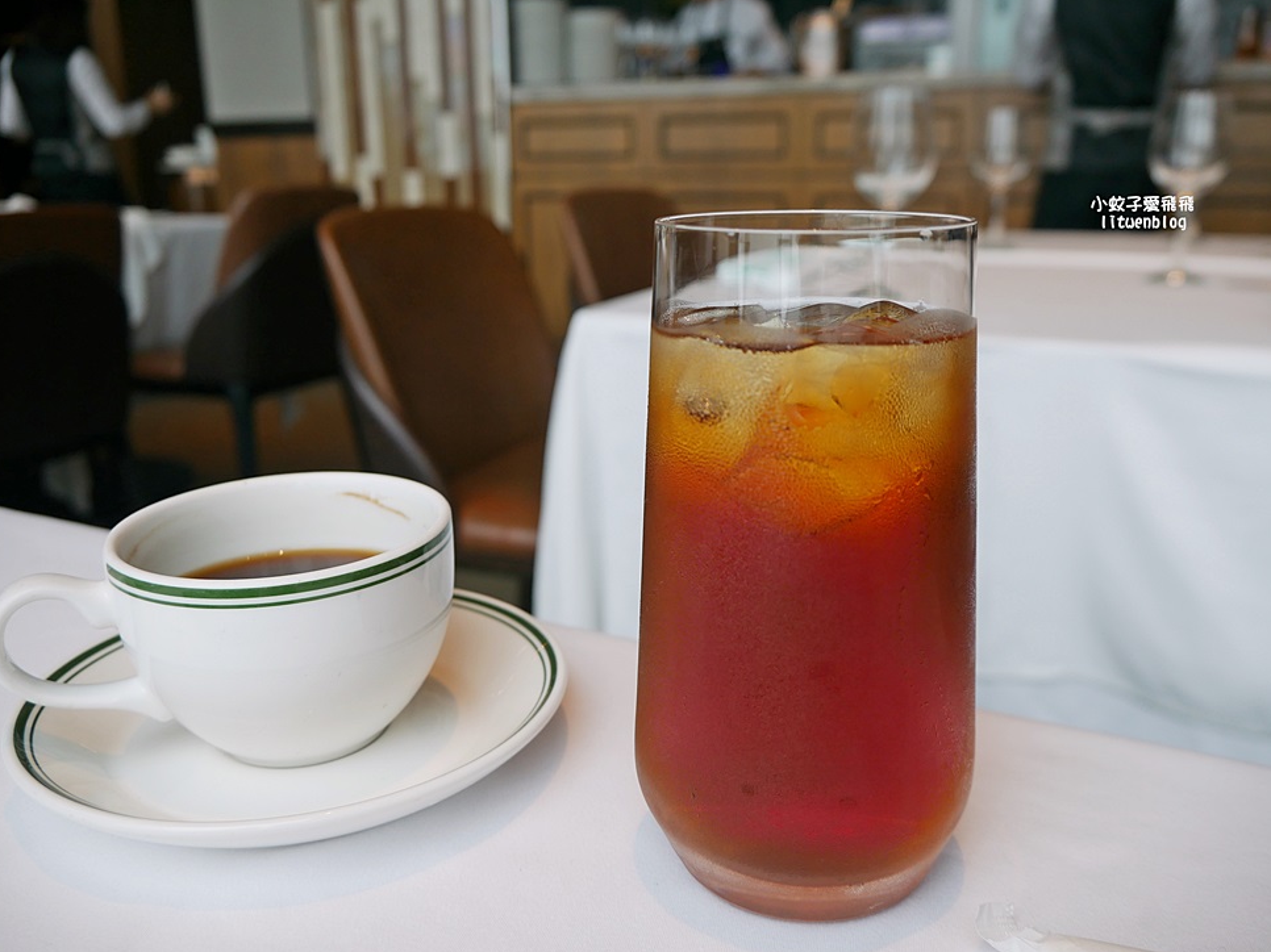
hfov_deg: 61.7
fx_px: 1065
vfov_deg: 48.2
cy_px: 485
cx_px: 641
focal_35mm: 29
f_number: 3.5
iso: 200
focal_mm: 14
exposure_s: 1/160
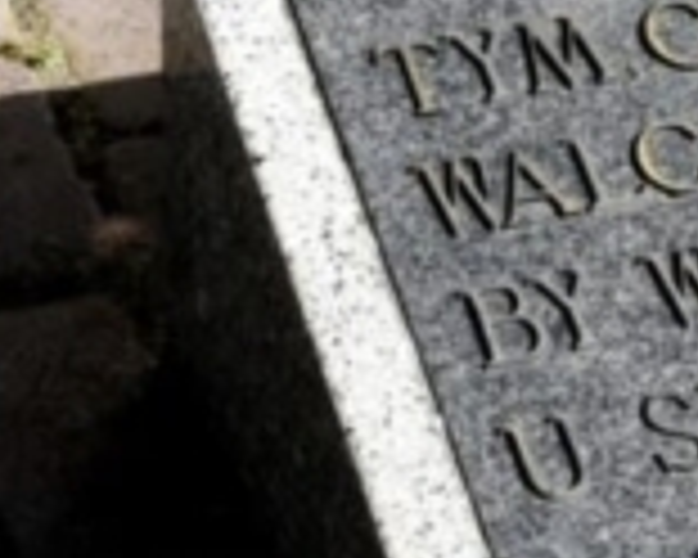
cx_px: 986
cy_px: 297
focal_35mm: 139
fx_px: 2871
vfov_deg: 11.1
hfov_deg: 13.2
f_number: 7.1
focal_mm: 24
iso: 400
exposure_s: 1/2000
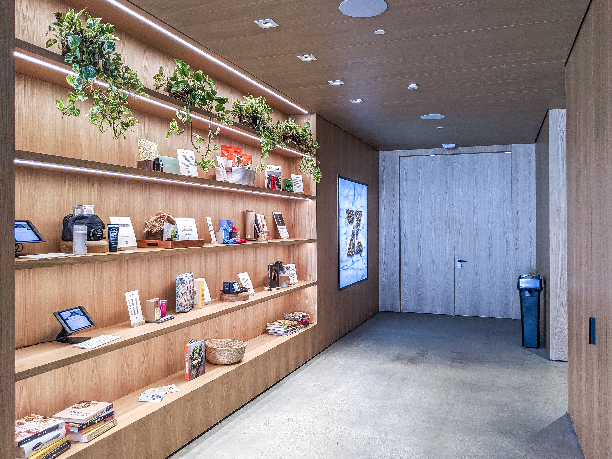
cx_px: 306
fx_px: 477
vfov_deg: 51.4
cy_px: 230
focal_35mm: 27
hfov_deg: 65.3
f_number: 1.8
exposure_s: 1/60
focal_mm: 4.44
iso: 54
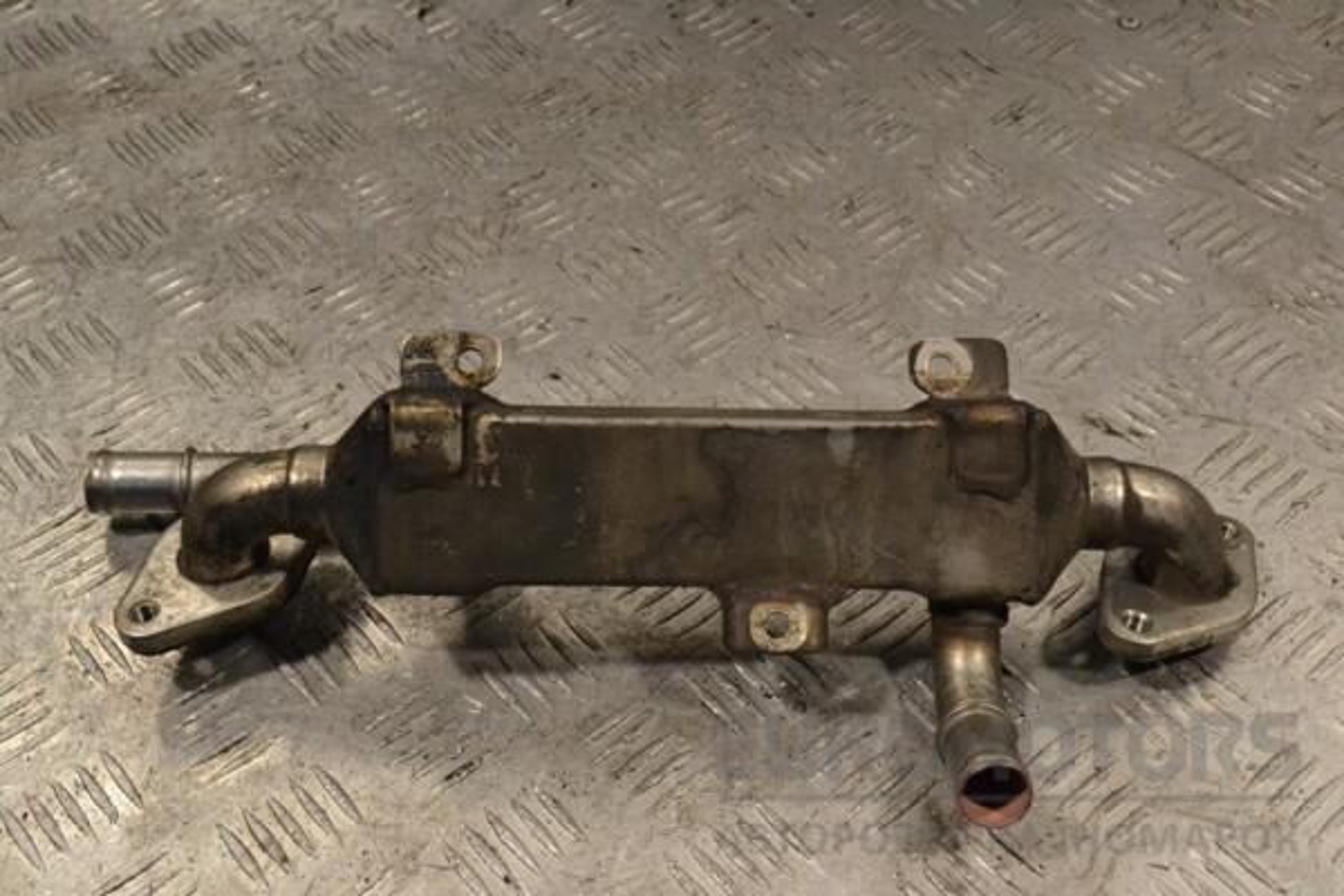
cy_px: 448
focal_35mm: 48
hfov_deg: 41.1
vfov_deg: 28.1
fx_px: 1792
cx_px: 672
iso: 3200
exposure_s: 1/400
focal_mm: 32
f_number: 10
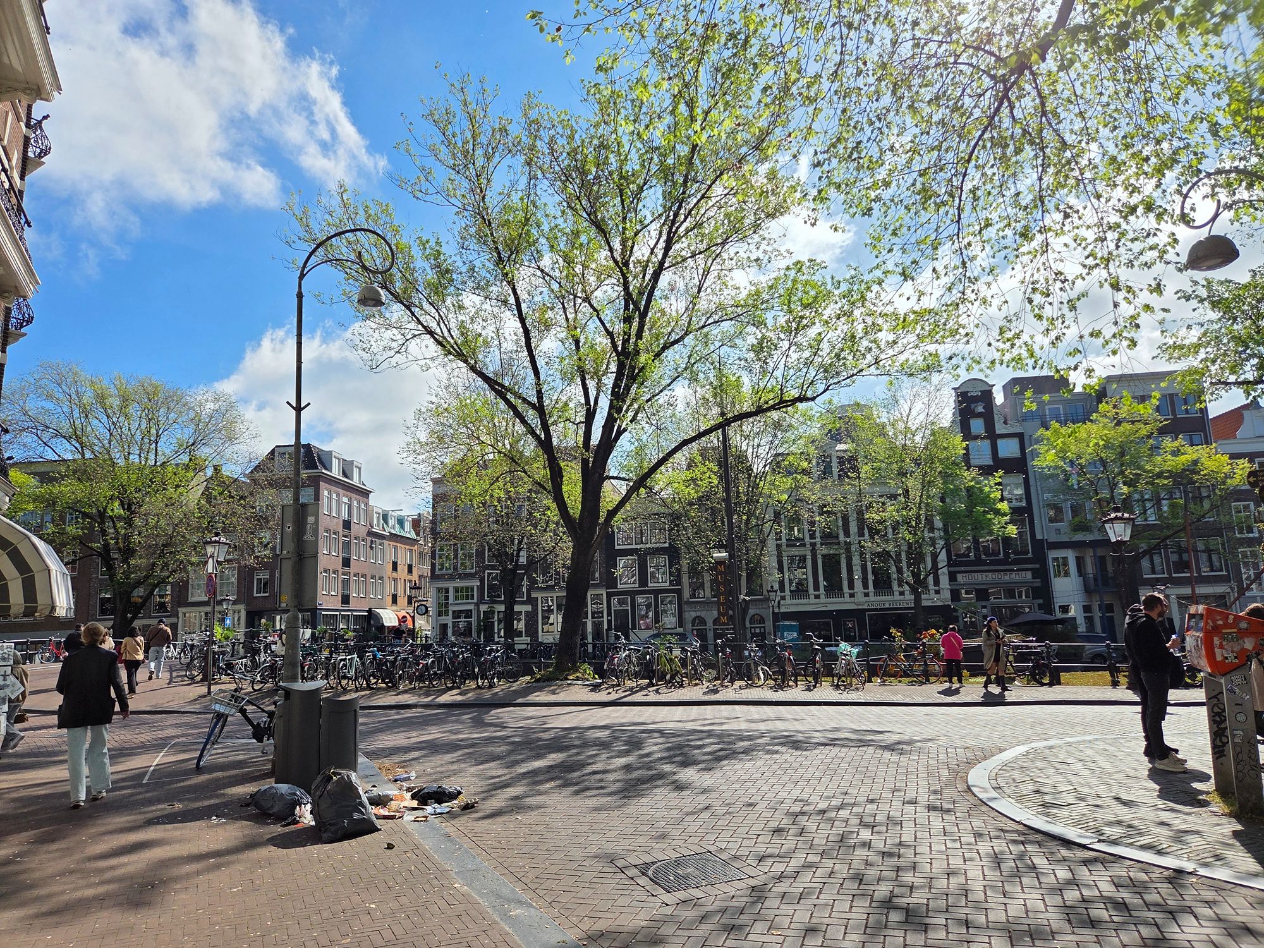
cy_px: 474
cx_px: 632
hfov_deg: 73.9
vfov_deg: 58.9
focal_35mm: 23
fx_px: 840
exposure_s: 1/6217
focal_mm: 5.4
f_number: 1.8
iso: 80
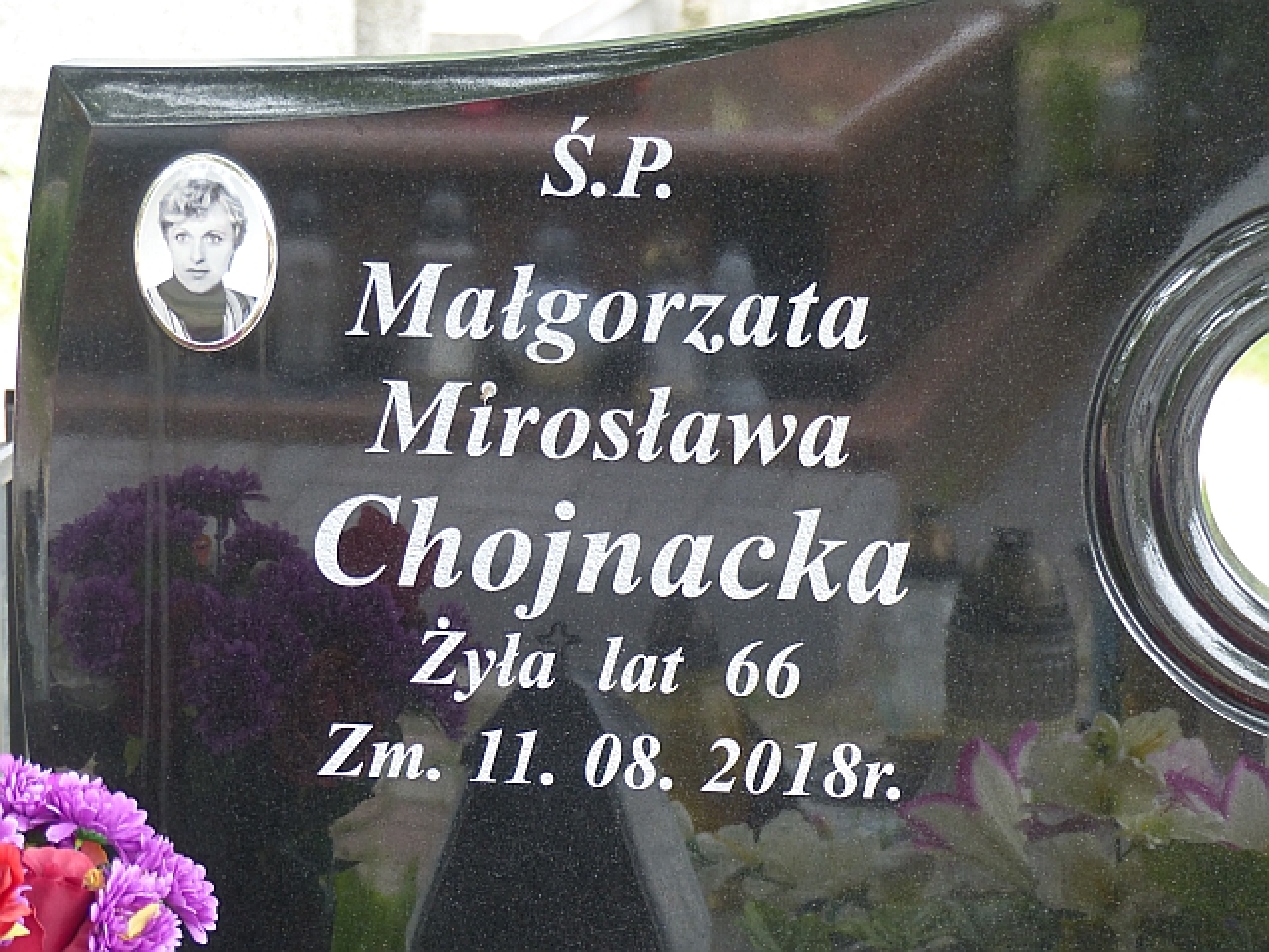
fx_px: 4949
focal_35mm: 135
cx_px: 634
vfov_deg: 11.0
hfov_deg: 14.6
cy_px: 476
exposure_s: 1/80
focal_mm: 24.3
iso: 160
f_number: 2.8
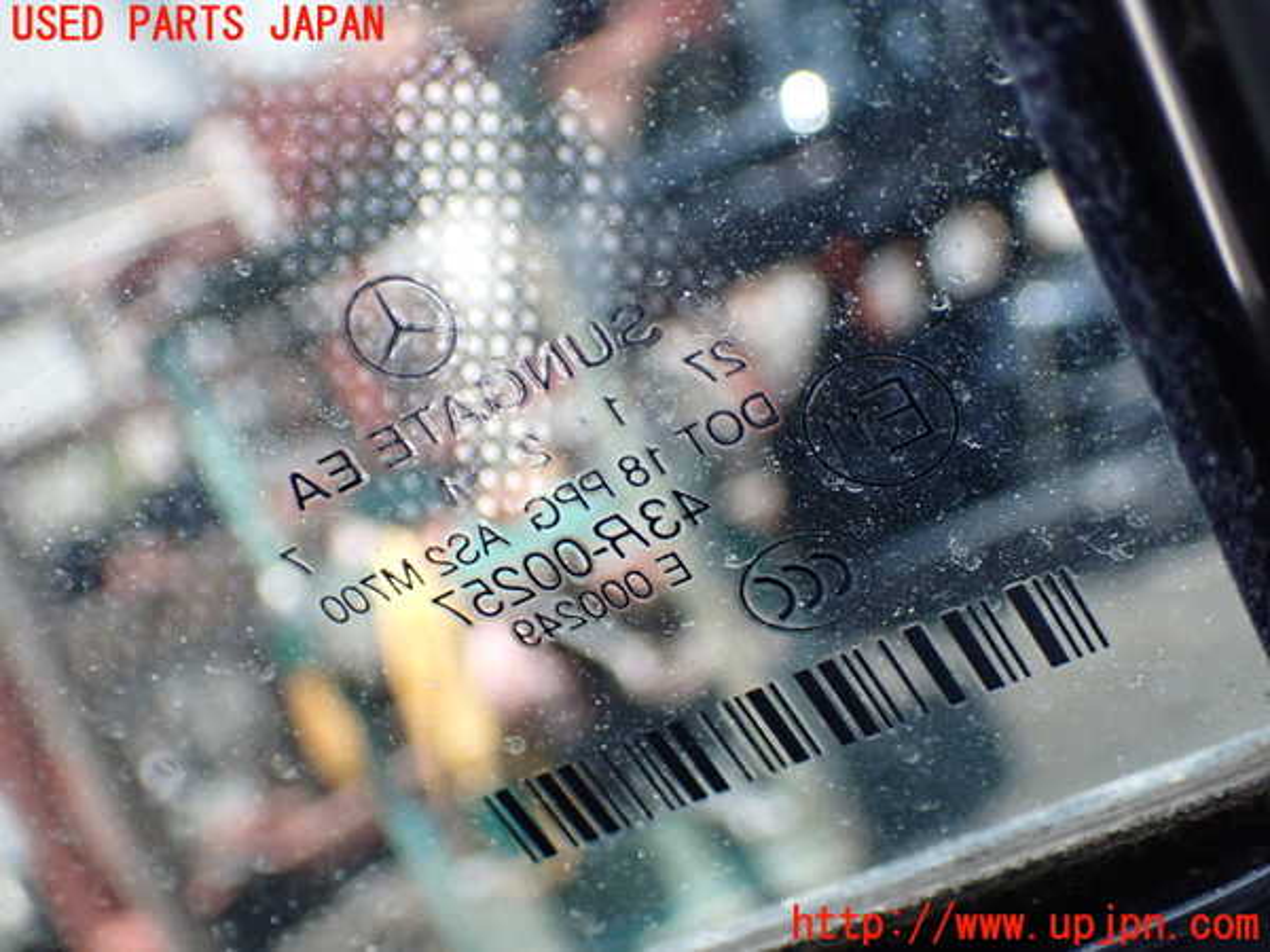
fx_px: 1834
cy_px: 476
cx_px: 635
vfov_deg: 29.1
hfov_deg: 38.2
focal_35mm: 50
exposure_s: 1/200
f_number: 3.2
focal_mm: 9.01
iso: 800
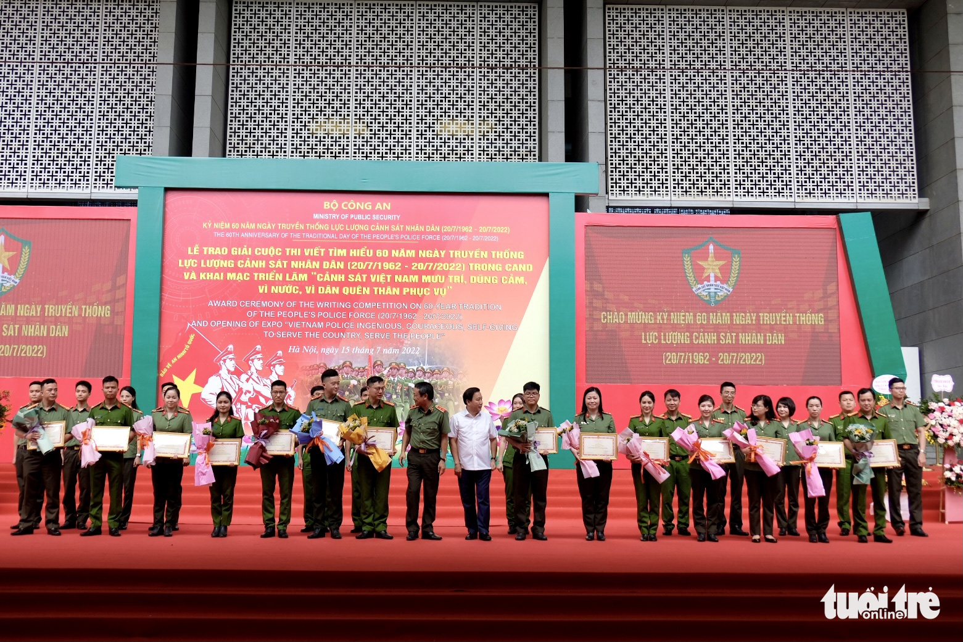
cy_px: 321
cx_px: 482
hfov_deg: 50.7
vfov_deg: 35.1
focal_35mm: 38
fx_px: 1017
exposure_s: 1/320
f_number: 4
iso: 200
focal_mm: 25.4
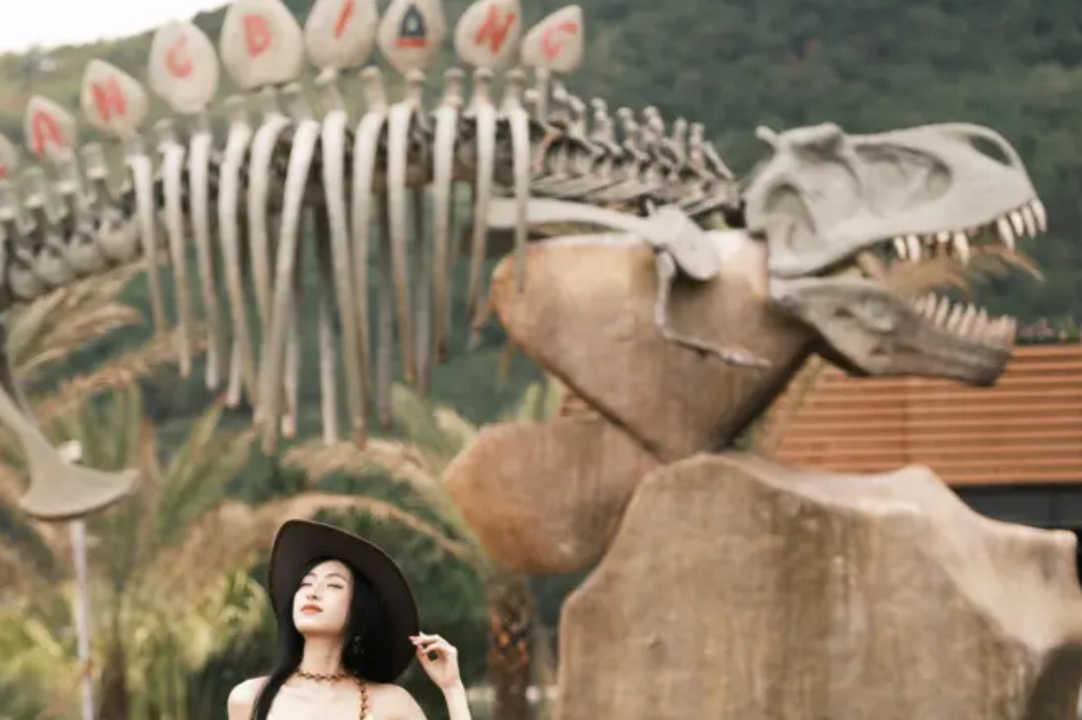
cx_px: 280
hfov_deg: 12.9
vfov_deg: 8.6
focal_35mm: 159
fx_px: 4776
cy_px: 521
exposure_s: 1/320
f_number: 2.8
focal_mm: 71.5
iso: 64
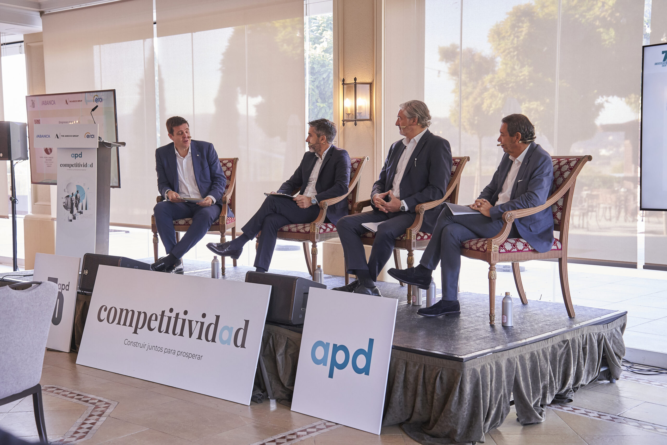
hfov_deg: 42.7
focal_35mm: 46
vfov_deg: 29.2
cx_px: 334
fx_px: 852
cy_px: 222
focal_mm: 46
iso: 1600
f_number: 4
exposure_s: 1/160
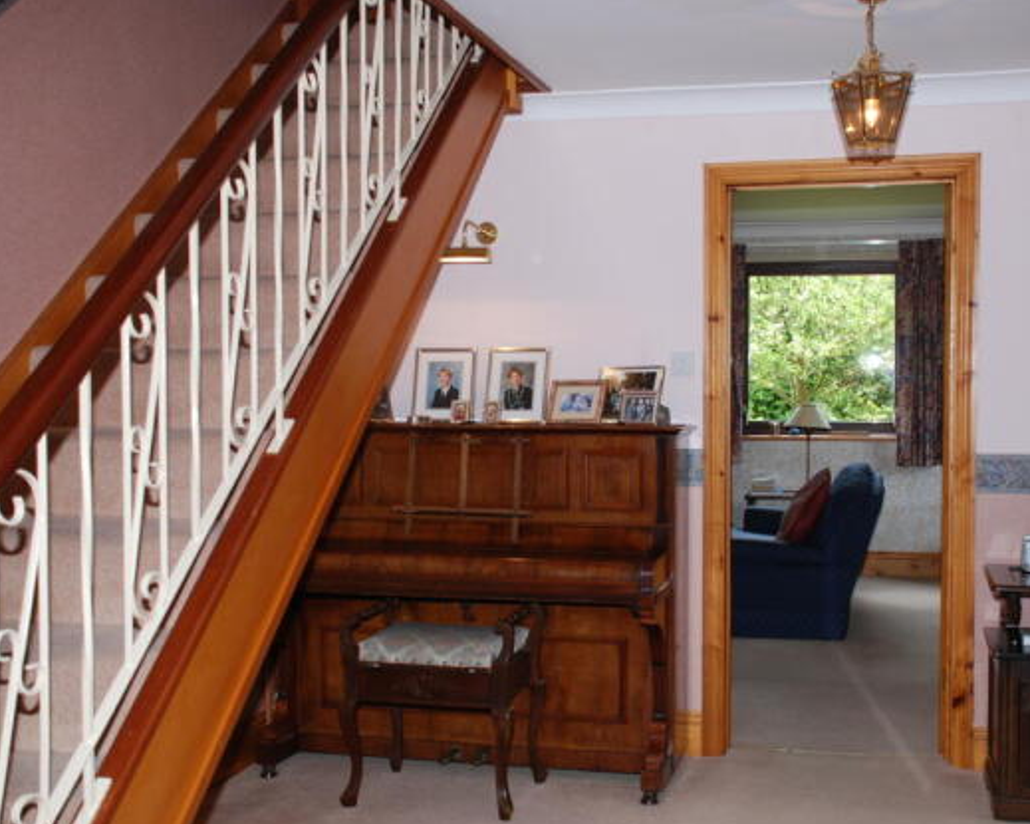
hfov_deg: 46.6
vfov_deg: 38.2
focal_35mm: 39
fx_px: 1189
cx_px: 606
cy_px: 428
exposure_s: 1/60
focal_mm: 22
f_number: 4
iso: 200
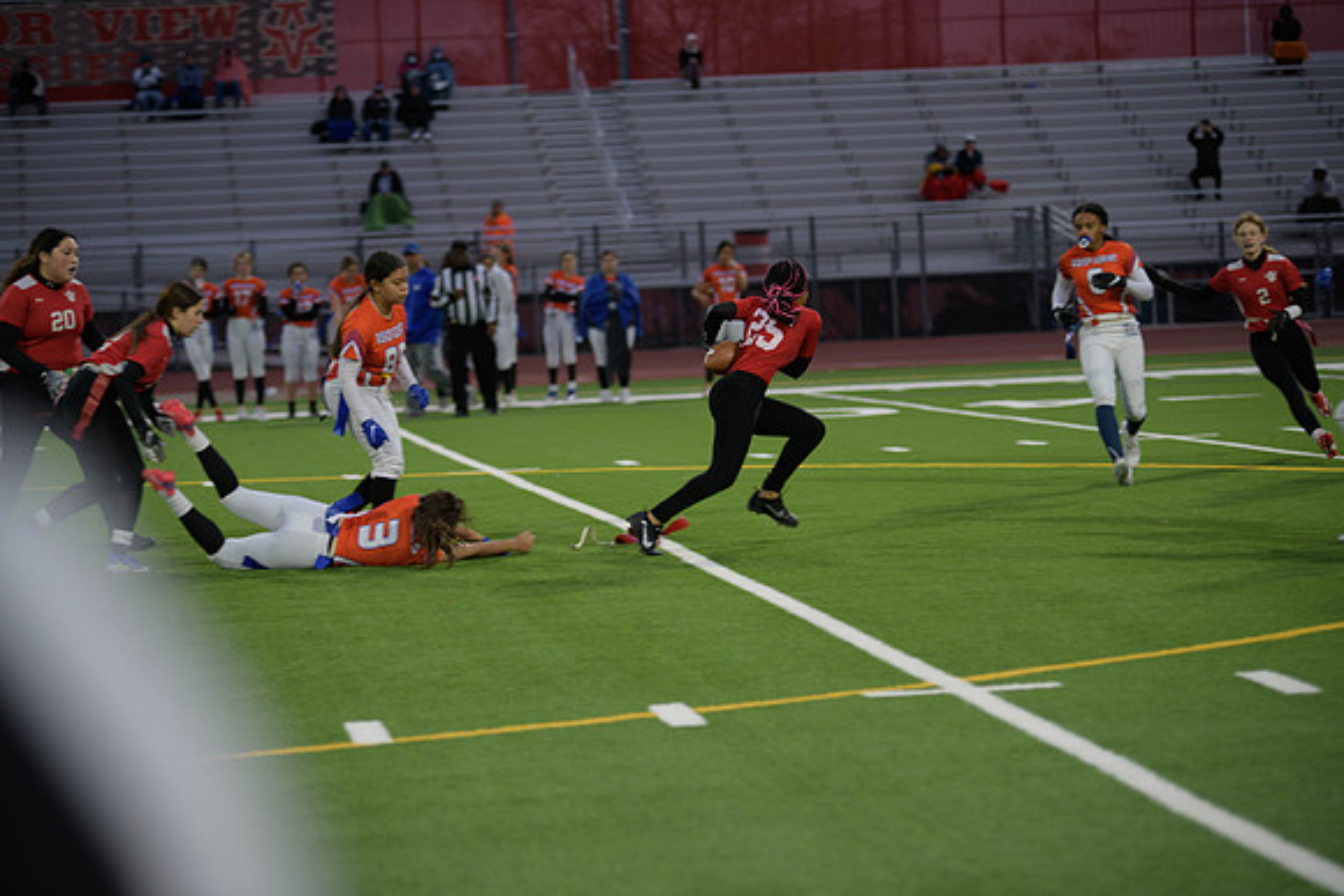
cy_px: 448
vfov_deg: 11.2
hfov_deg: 16.8
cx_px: 672
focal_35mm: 122
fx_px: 4556
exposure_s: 1/200
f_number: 2.8
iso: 400
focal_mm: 122
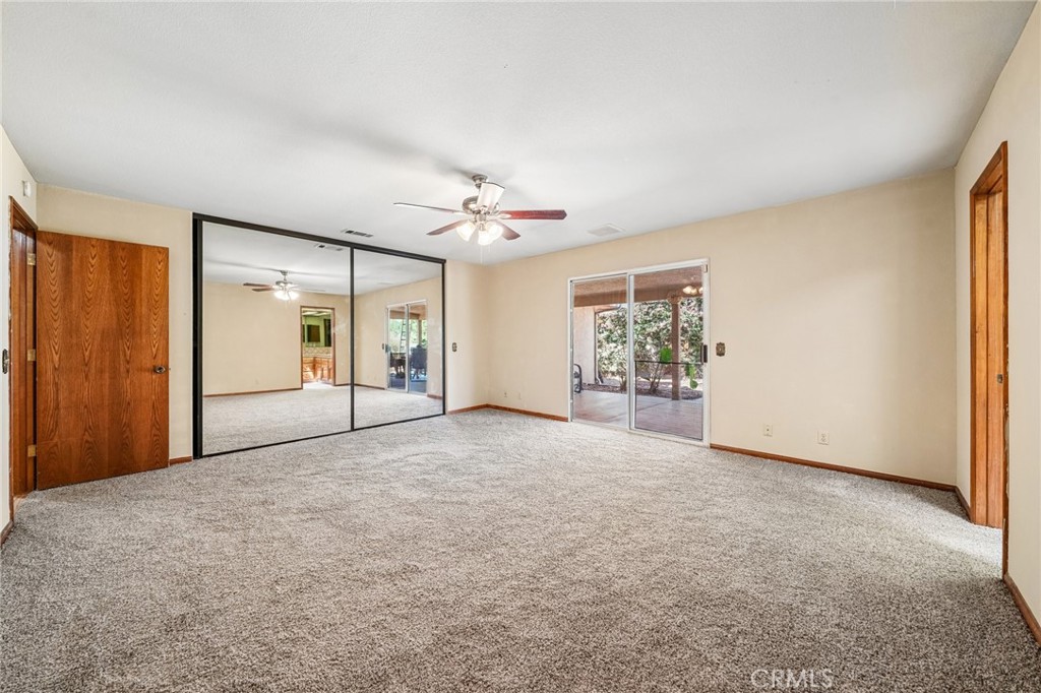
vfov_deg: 90.0
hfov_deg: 112.6
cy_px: 346
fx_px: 347
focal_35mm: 12
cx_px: 520
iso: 400
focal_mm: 12
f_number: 8
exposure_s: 1/5
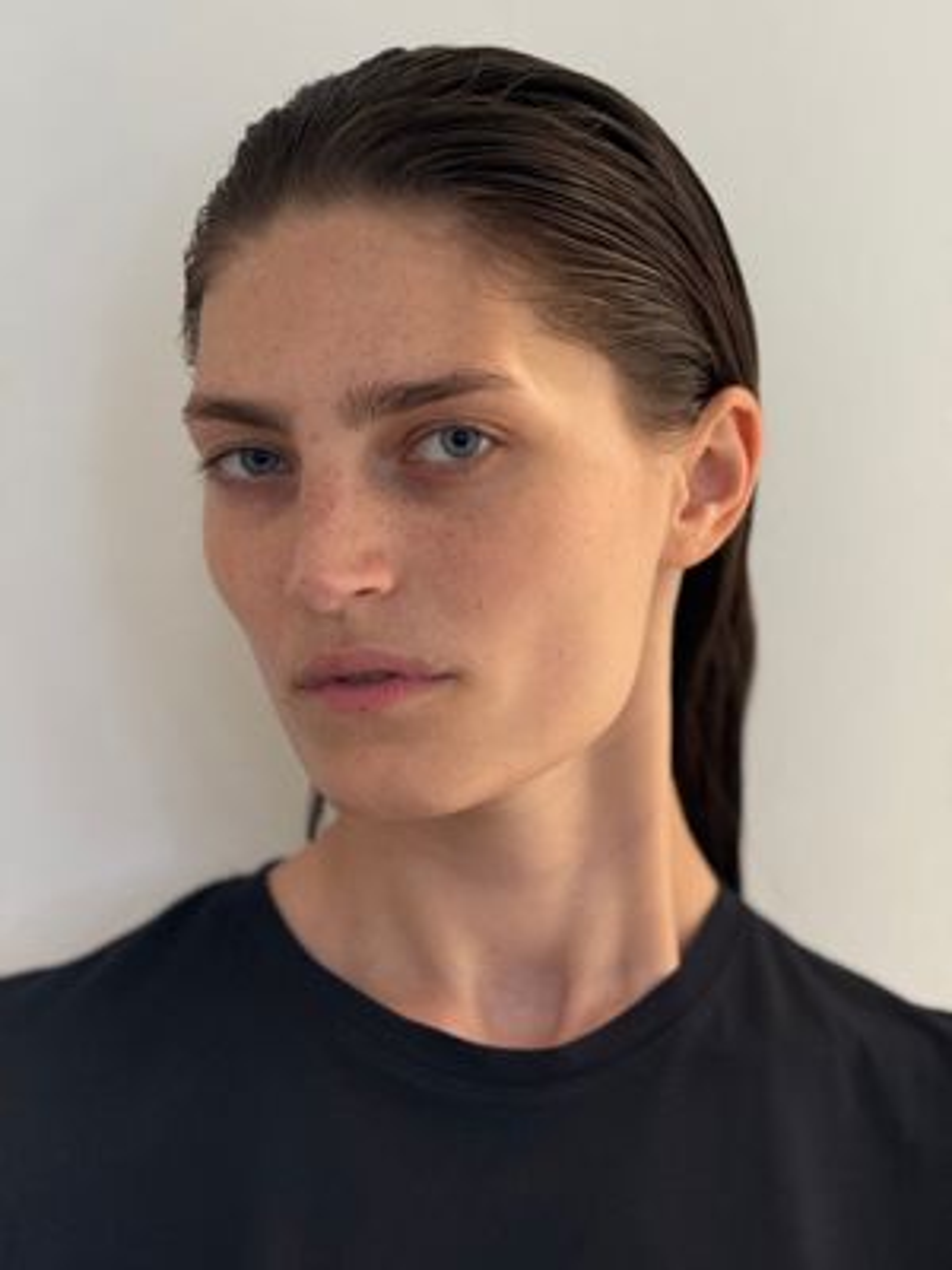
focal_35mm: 120
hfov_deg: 12.3
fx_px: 4400
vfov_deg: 16.4
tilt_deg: -3.9
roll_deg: -0.1
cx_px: 476
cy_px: 635
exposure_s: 1/99
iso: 250
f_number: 2.8
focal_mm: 15.66
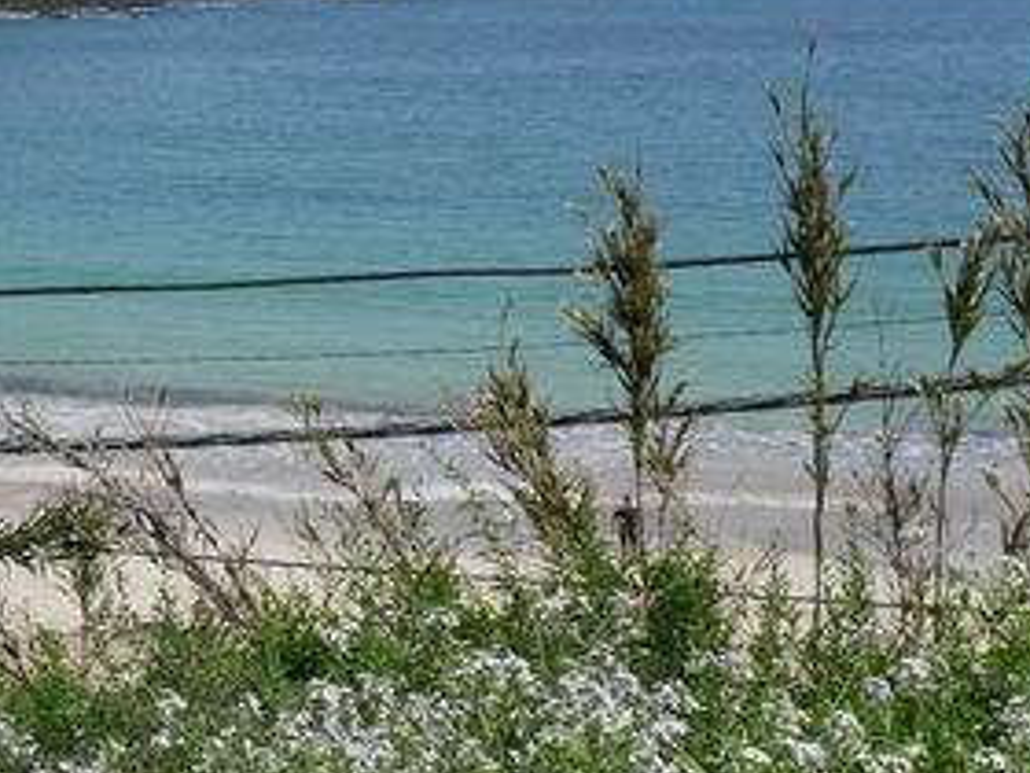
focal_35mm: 99
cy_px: 379
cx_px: -182
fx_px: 2946
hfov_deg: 18.8
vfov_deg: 14.9
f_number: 9
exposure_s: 1/640
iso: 200
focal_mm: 17
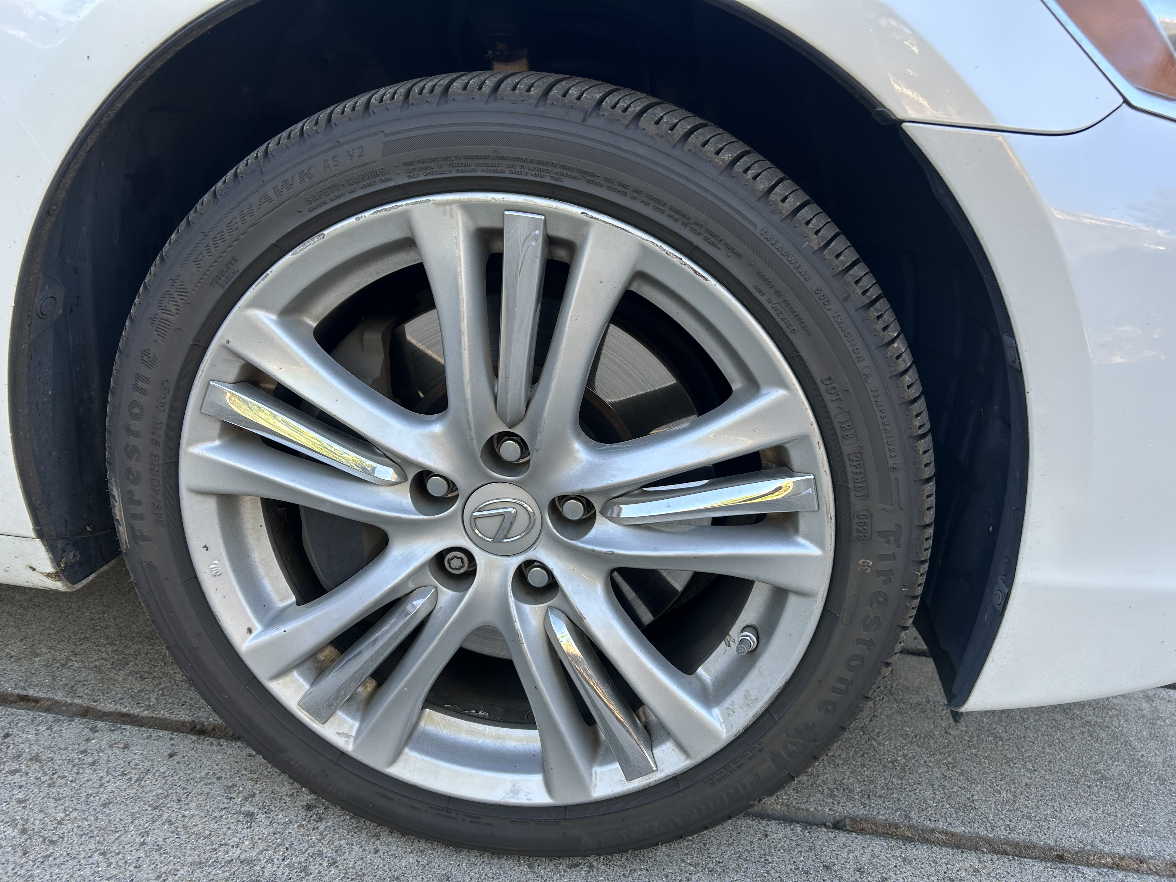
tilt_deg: -19.9
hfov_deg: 67.3
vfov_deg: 53.1
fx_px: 883
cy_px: 441
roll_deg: -3.7
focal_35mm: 26
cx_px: 588
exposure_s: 1/121
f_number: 1.5
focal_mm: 5.7
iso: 40
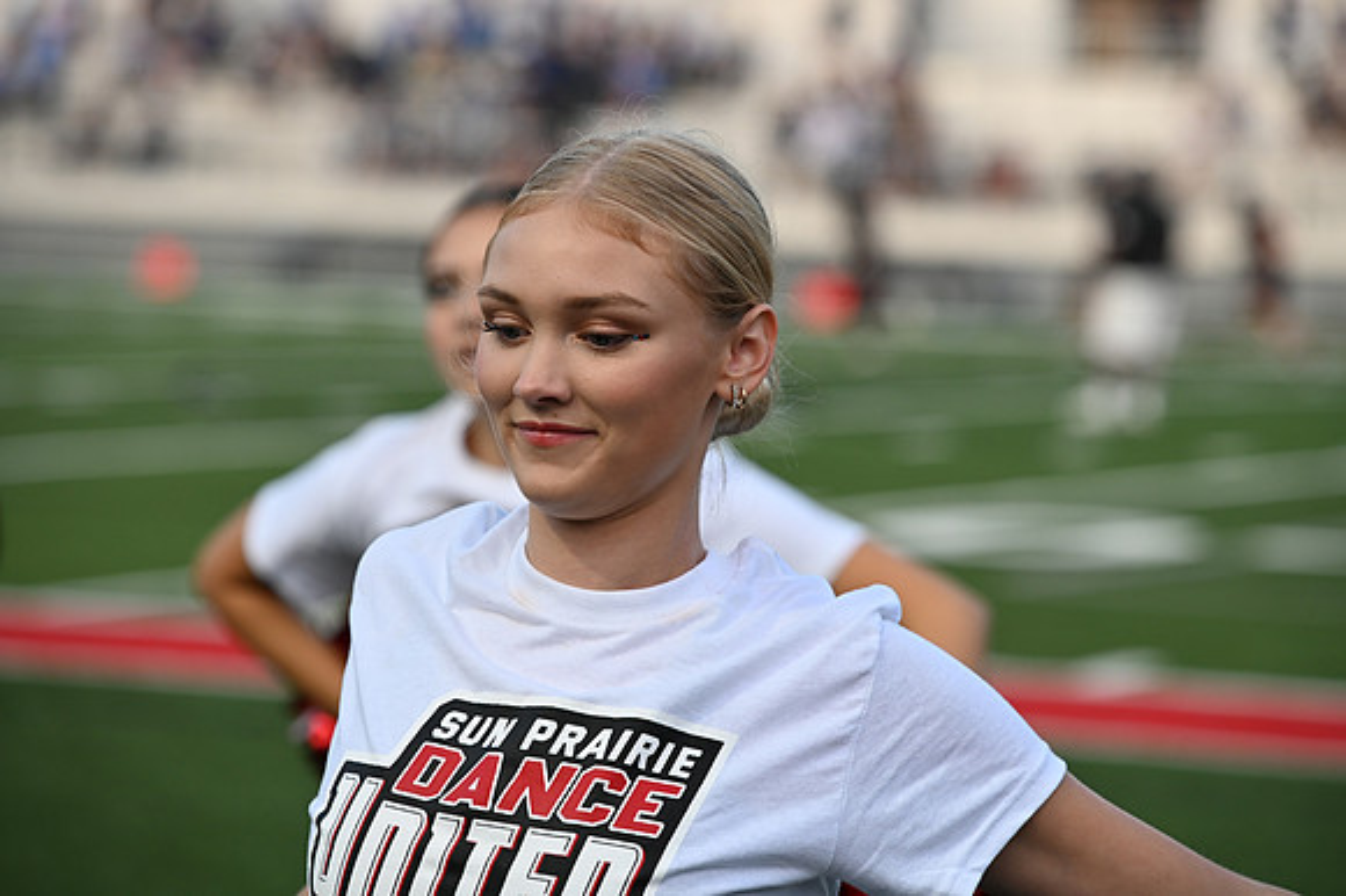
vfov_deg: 7.2
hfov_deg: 10.8
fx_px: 7100
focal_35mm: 190
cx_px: 673
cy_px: 448
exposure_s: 1/400
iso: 800
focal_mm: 190
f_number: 5
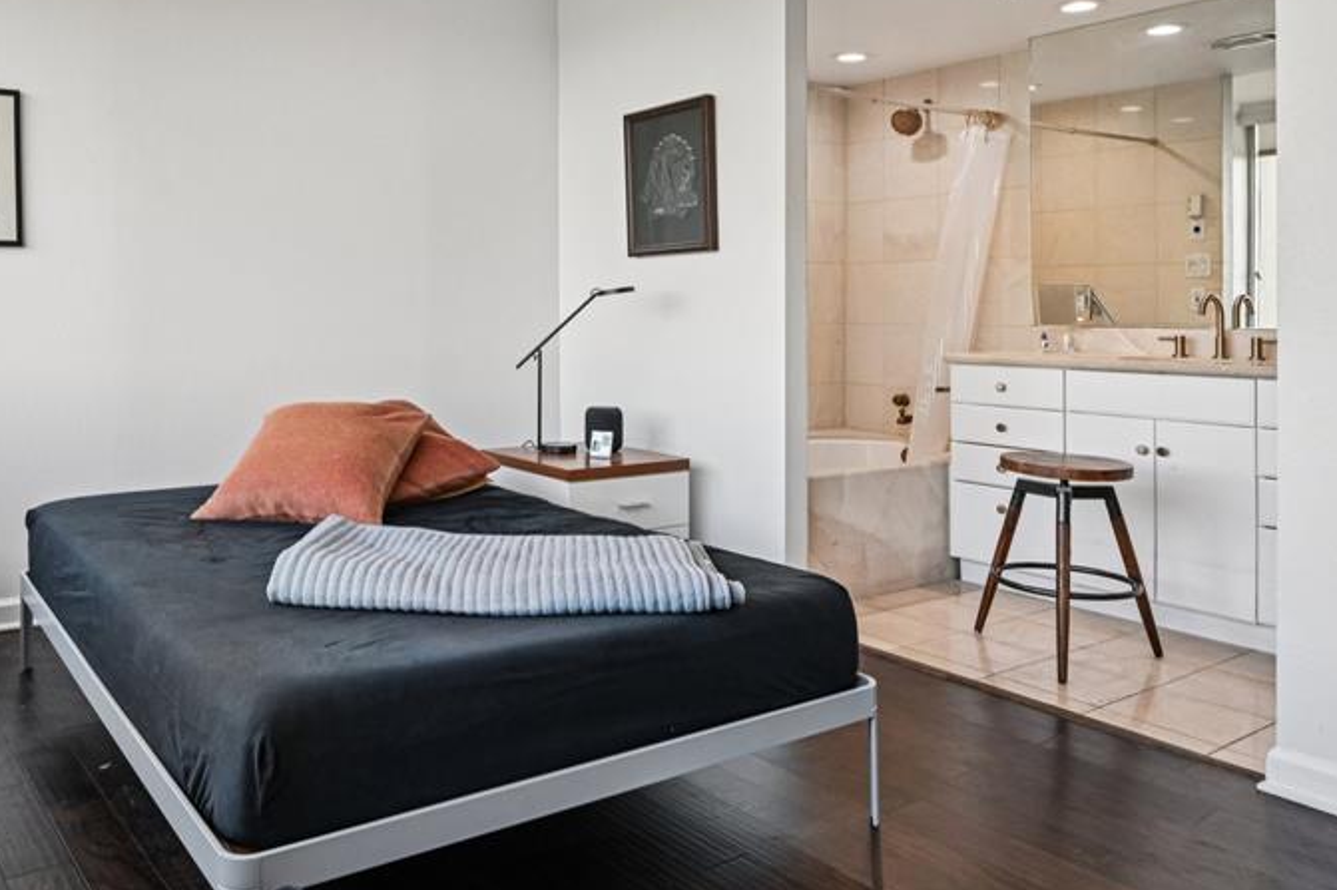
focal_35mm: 29
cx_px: 468
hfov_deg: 62.4
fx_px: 1077
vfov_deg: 44.3
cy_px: 301
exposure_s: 1/50
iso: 400
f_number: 8
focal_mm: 19
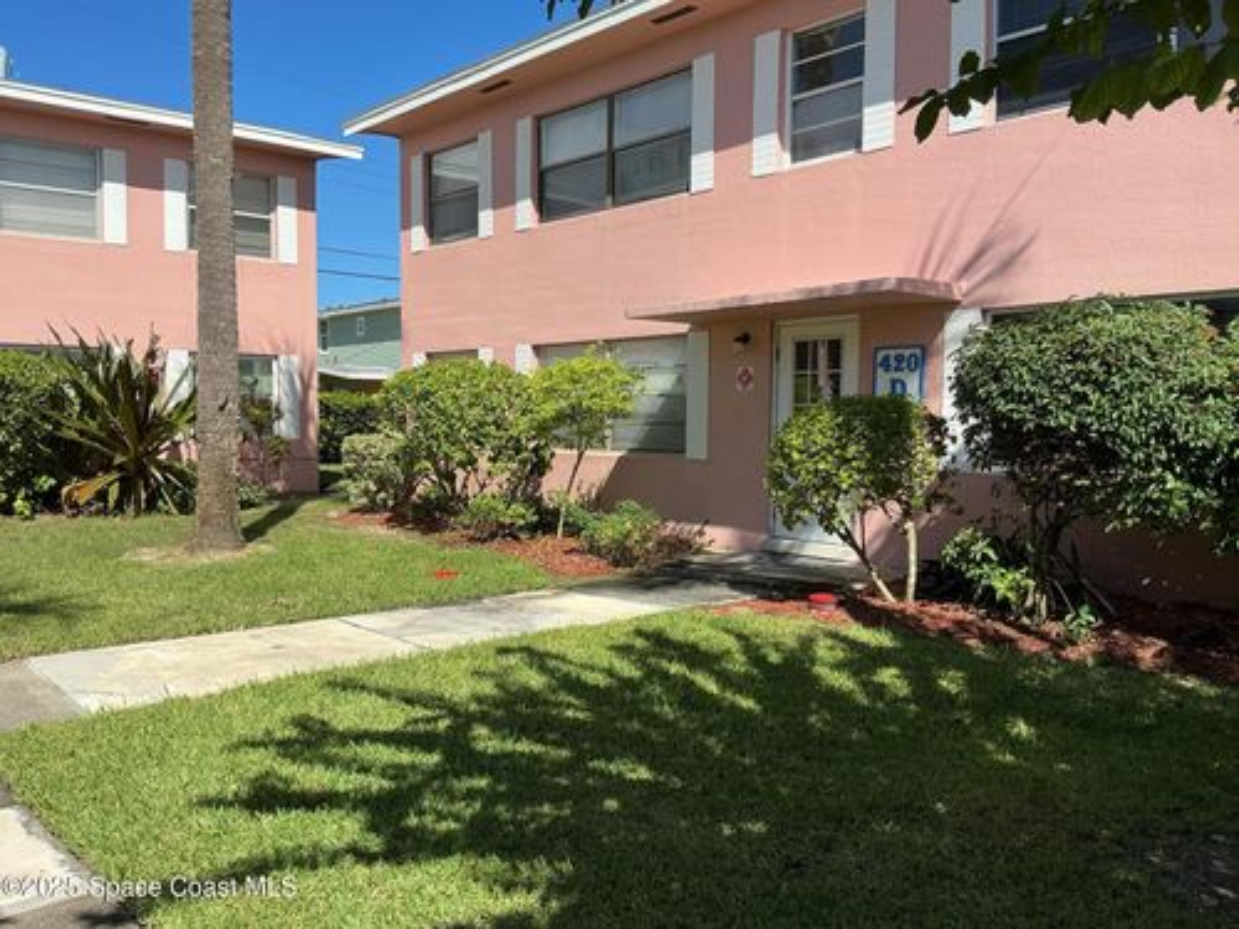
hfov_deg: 61.7
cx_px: 620
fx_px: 1038
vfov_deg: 48.2
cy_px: 464
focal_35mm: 29
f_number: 1.8
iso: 25
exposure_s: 1/1848
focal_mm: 3
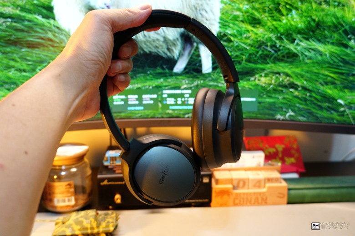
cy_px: 118
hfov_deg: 53.1
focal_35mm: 36
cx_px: 178
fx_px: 355
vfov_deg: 36.9
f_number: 4
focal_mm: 24
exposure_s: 1/40
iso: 1000
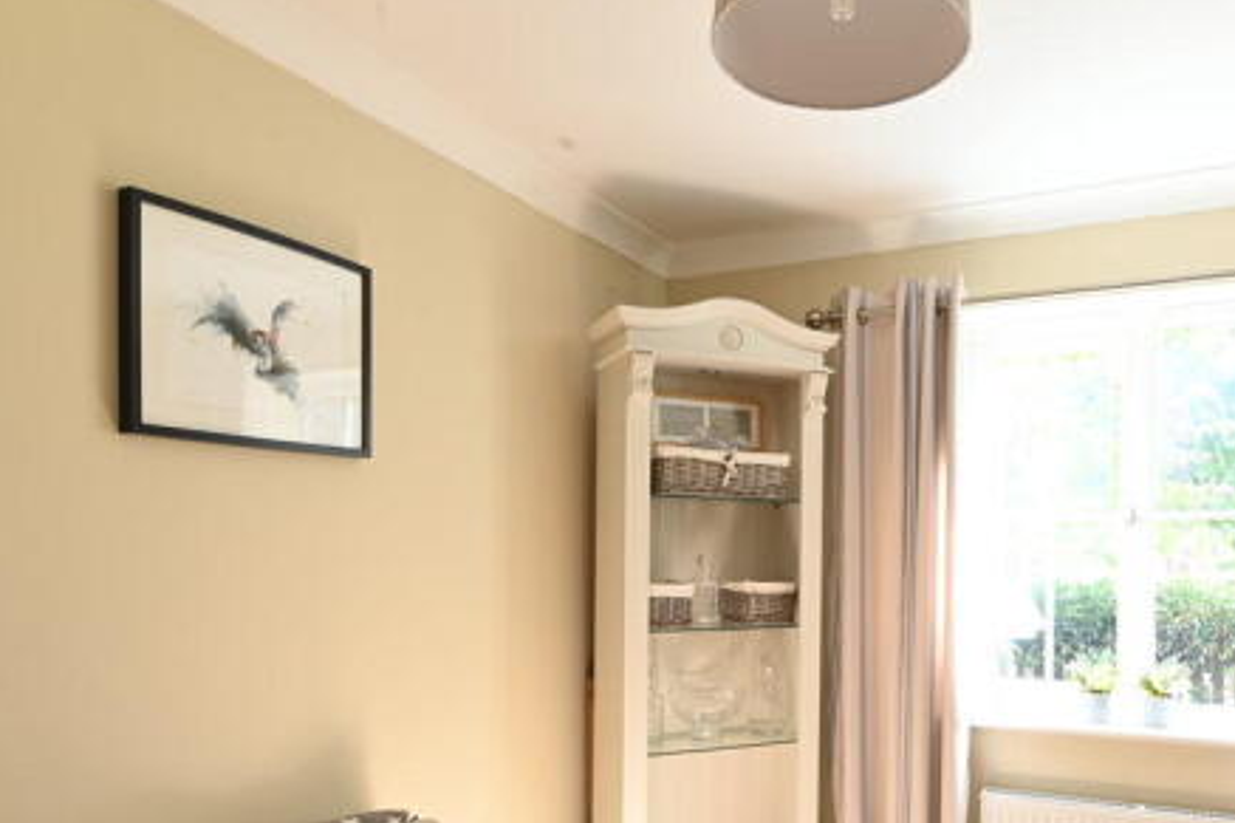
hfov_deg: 66.5
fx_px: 926
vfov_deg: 47.0
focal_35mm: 27
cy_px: 560
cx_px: 760
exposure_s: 1/4
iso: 320
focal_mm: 18
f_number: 10
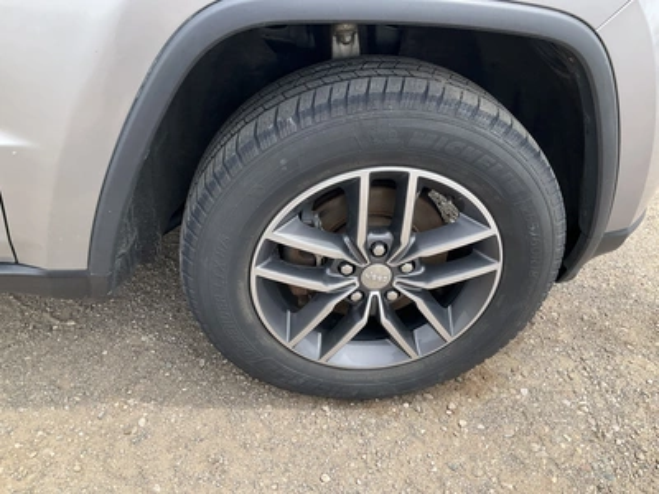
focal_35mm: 29
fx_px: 552
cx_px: 330
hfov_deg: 61.7
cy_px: 247
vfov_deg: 48.2
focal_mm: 3
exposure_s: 1/442
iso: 25
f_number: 1.8
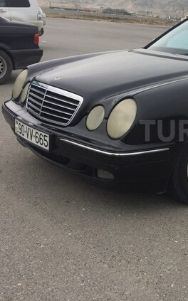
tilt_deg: -14.8
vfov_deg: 41.8
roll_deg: -5.6
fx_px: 394
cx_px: 212
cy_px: 131
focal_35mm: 48
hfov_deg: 24.8
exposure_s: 1/434
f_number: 2.2
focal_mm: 4.15
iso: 32
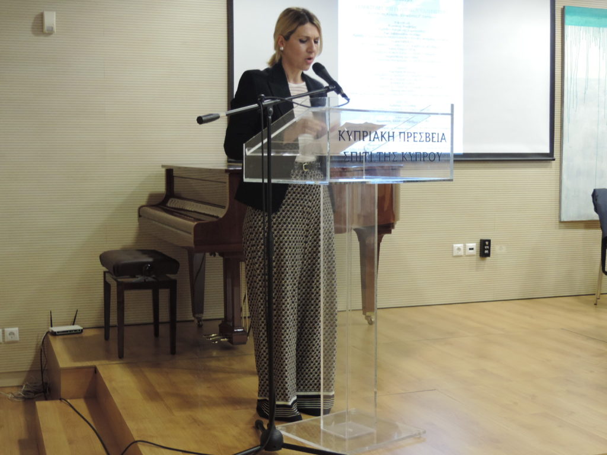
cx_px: 304
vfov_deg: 29.1
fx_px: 877
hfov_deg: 38.2
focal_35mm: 50
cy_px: 228
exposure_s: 1/13
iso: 400
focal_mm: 8.9
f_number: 3.6
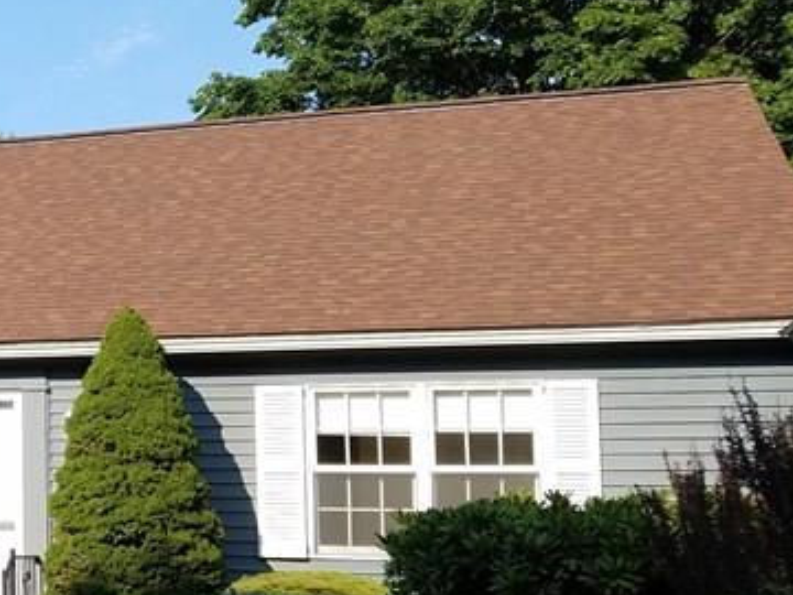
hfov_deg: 22.6
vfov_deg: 19.9
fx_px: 1695
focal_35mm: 74
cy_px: 324
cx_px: -317
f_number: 1.7
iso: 50
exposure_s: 1/1380
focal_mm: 4.2
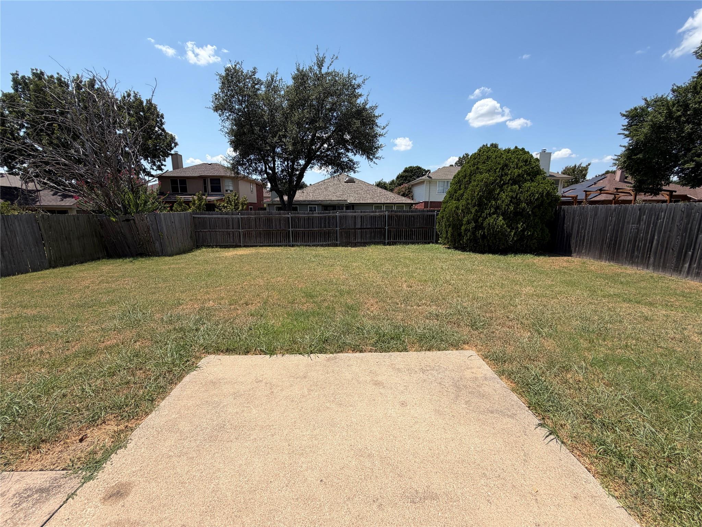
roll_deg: +0.7
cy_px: 264
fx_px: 284
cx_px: 351
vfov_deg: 85.7
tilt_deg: -9.7
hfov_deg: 102.1
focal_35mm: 14
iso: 20
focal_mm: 2.22
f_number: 2.2
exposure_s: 1/970
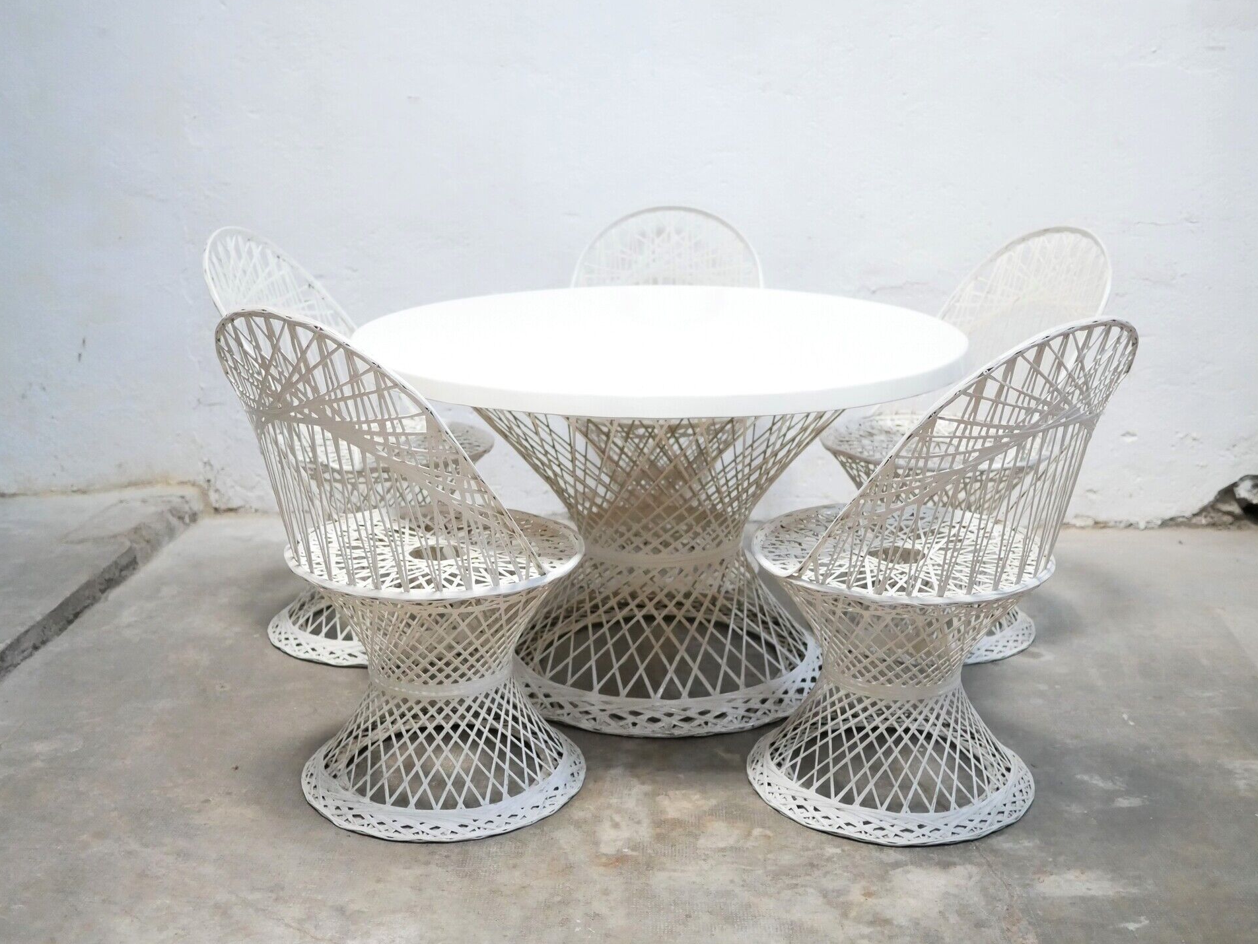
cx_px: 615
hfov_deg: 44.8
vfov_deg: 34.4
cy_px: 479
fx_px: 1527
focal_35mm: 42
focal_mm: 20
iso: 2500
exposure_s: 1/60
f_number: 1.7
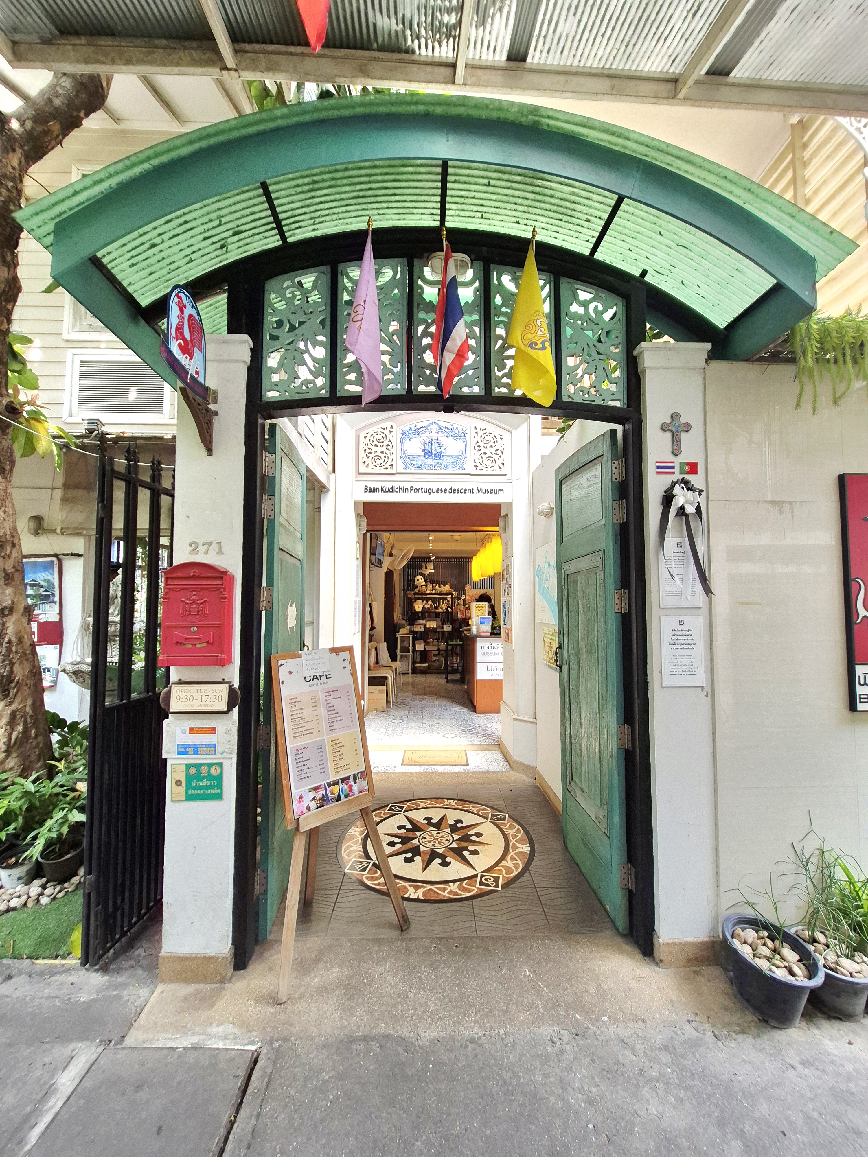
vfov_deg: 106.2
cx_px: 434
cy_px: 578
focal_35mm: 13
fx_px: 435
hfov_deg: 89.9
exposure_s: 1/100
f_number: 2.2
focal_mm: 1.74
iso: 80
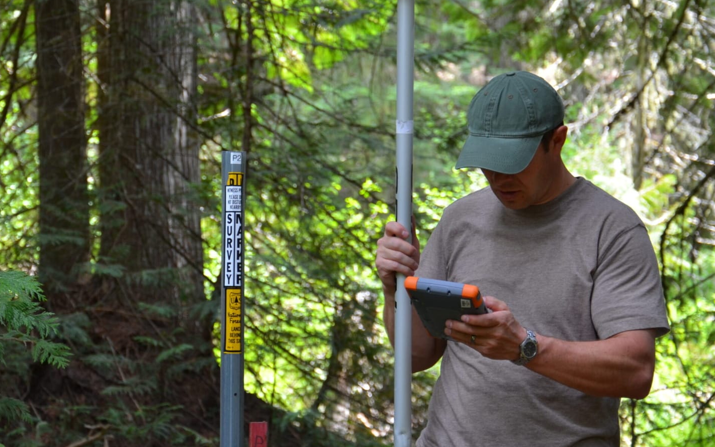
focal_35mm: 136
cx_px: 305
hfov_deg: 15.4
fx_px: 2650
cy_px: 151
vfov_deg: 9.6
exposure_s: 1/60
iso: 200
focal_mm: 66
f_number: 5.6
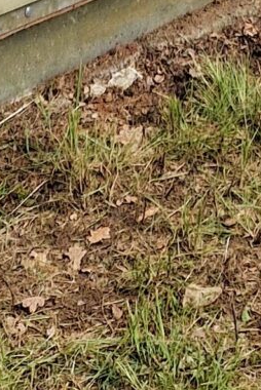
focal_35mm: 161
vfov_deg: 10.3
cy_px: -660
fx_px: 1748
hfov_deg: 8.5
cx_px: 252
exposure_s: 1/286
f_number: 1.8
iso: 50
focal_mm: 5.4
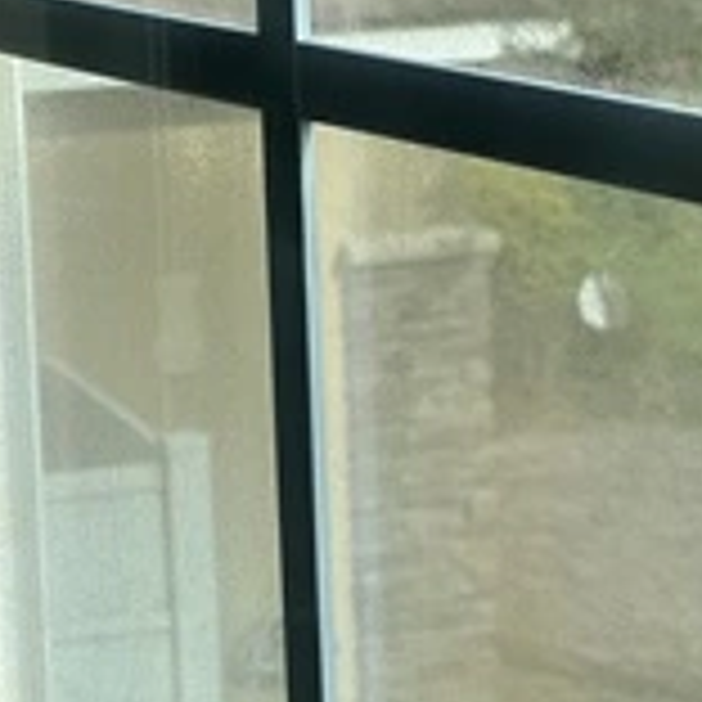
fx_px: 4038
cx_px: 562
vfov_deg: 9.9
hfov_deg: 9.9
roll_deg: +2.2
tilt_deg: -13.3
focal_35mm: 176
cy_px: 601
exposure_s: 1/193
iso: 25
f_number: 2.8
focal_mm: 9
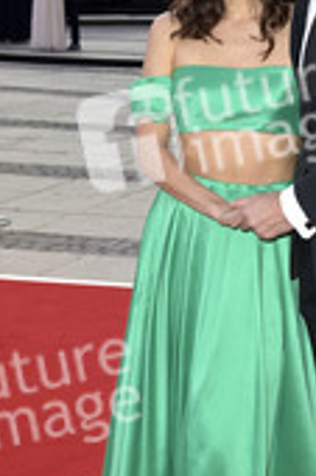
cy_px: 266
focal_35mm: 106
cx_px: 302
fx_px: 1398
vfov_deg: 19.3
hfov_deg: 12.8
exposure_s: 1/250
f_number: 5.6
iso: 1000
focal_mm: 45
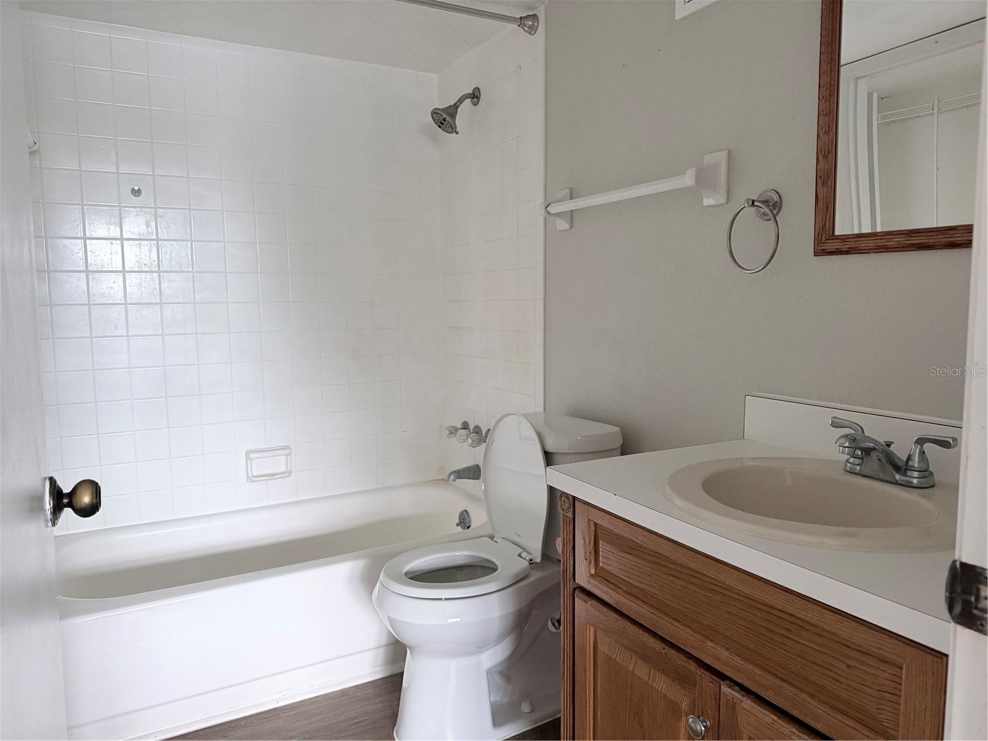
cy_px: 370
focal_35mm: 24
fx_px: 685
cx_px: 494
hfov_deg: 71.6
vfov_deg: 56.8
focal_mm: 6.76
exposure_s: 1/60
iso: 400
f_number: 1.78
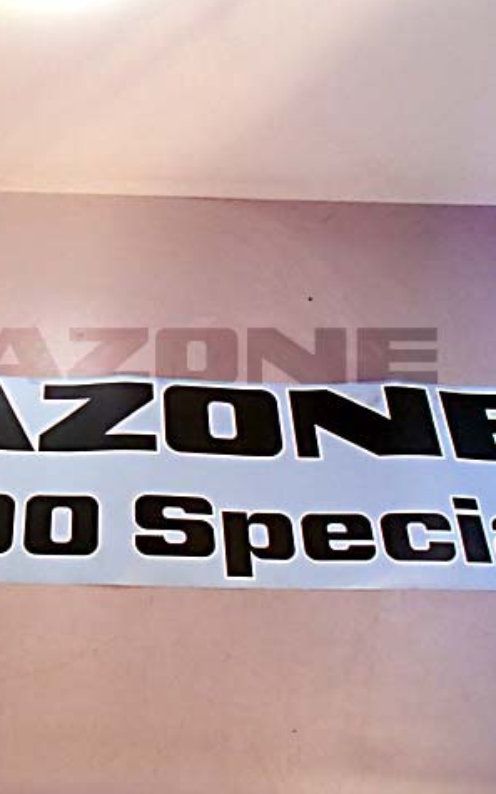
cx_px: 87
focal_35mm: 40
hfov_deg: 31.1
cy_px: 394
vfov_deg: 49.3
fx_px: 865
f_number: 3.9
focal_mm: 5
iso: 500
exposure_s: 1/30
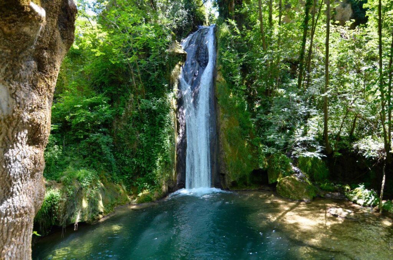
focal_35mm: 20
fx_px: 212
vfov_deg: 63.0
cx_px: 196
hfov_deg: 85.5
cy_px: 130
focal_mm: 13
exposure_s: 1/400
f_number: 3.8
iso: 400
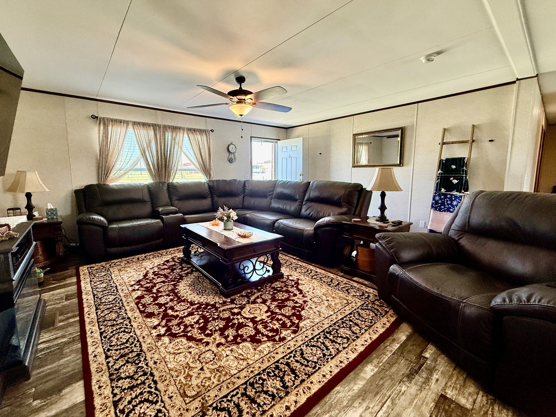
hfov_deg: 98.1
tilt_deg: -6.5
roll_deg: -0.1
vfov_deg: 81.7
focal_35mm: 15
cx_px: 264
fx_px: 241
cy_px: 200
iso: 320
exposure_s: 1/120
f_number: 2.2
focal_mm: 2.22
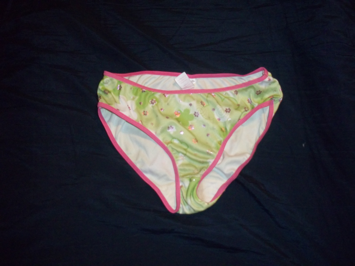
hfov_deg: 51.4
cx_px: 178
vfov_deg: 39.7
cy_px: 133
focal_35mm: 36
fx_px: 369
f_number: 3.1
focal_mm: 6.5
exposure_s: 1/30
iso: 320
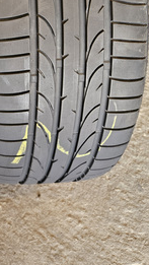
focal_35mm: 48
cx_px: -25
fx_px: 337
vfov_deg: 39.5
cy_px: 21
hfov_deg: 23.1
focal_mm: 5.4
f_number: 1.8
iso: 400
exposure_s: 1/100
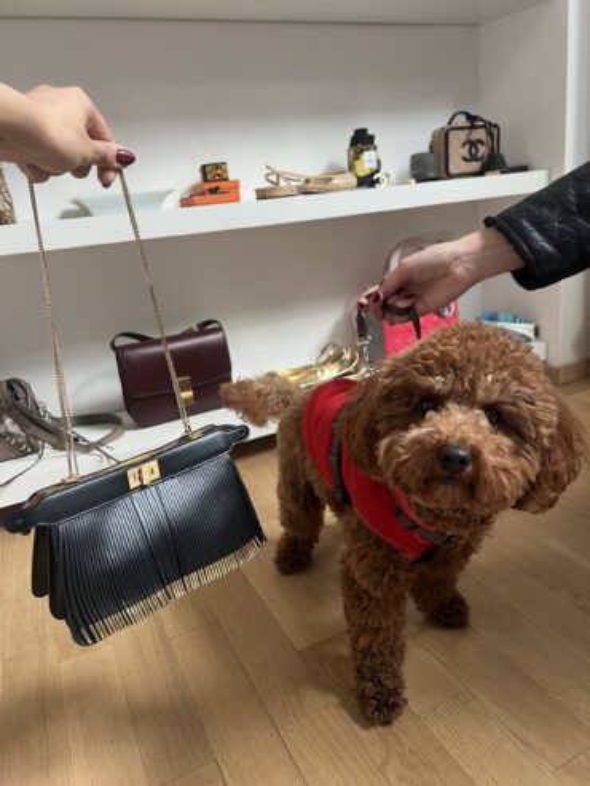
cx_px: 295
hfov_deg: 53.1
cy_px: 393
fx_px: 591
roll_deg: +6.7
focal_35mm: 26
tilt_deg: -18.8
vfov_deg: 67.3
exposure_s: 1/60
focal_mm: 5.7
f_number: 1.5
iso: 200
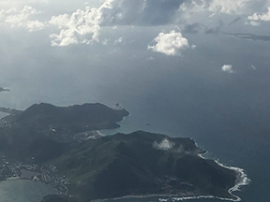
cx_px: 33
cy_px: 44
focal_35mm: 68
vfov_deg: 21.4
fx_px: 530
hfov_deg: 27.6
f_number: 1.8
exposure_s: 1/9615
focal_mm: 3.99
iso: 25
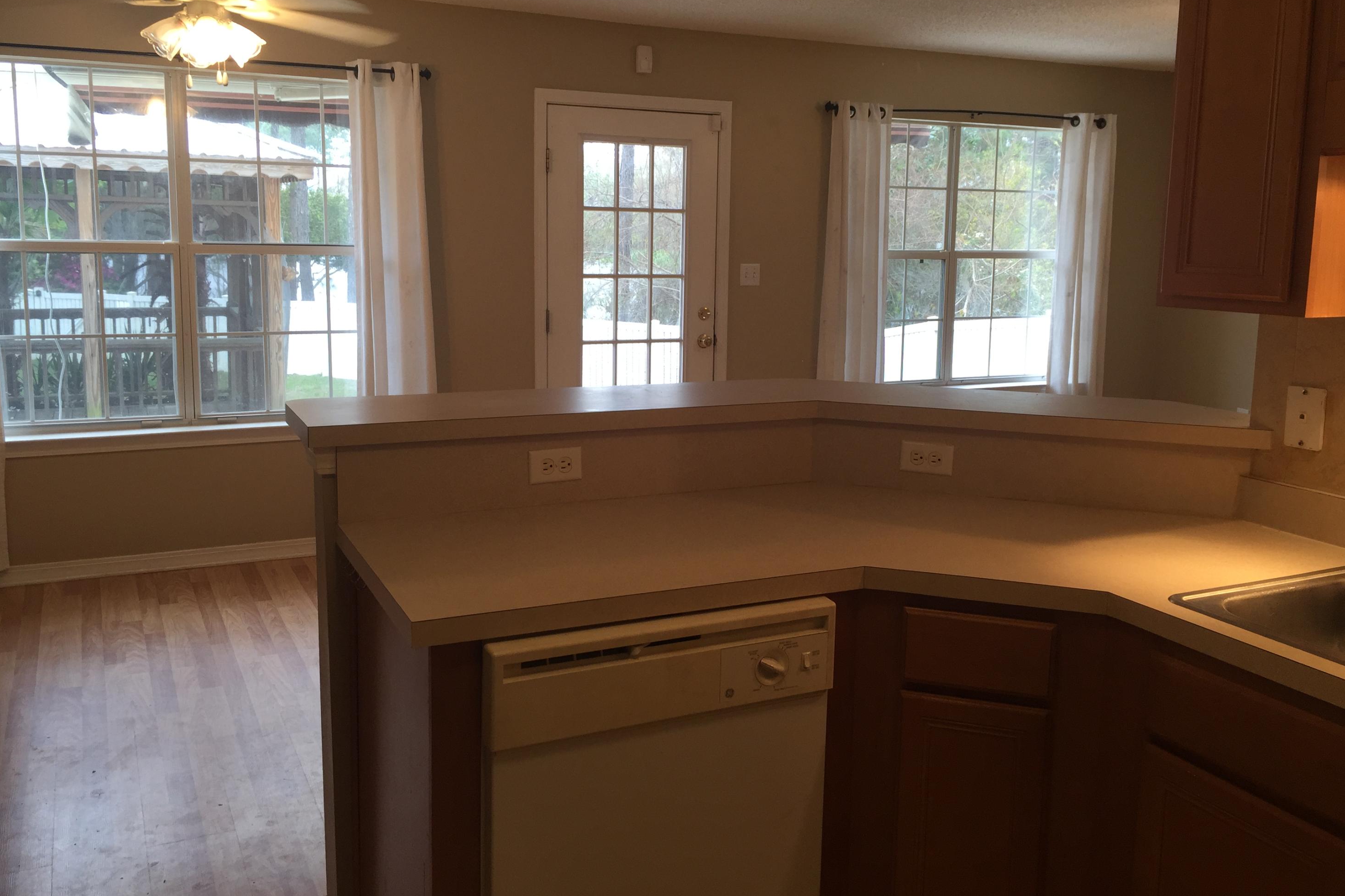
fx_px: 1158
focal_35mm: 31
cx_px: 682
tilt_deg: -9.4
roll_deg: -1.5
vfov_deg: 42.3
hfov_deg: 60.3
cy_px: 416
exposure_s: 1/60
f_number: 2.2
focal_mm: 4.15
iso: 40
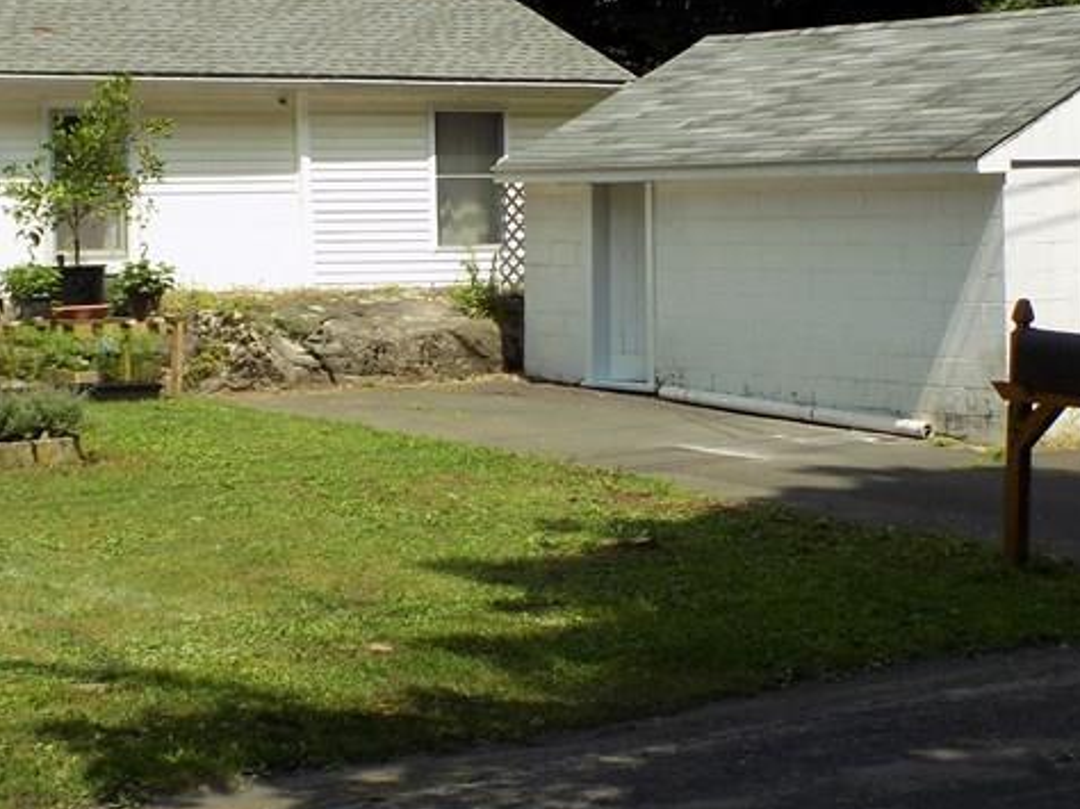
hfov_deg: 24.2
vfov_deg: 18.4
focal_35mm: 80
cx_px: 289
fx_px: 2495
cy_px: 283
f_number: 3.5
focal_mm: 6.6
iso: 80
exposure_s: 1/800
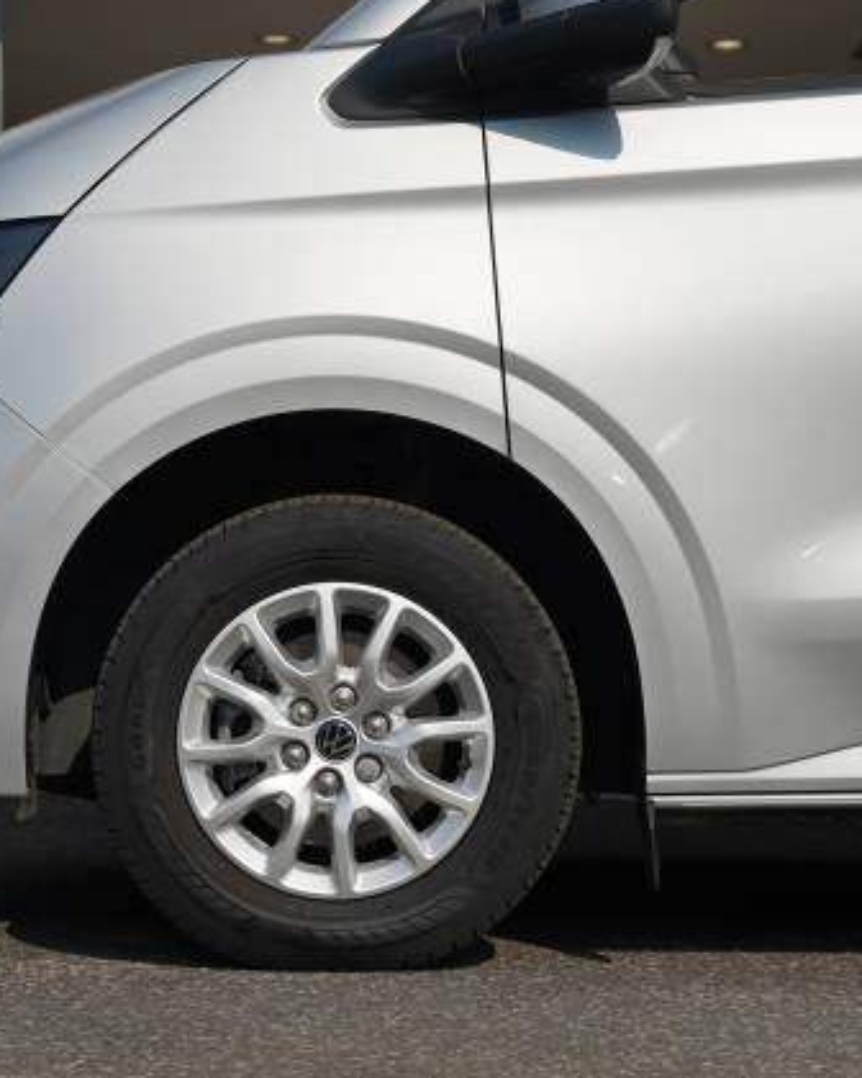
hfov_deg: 16.9
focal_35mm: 91
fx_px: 2902
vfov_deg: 21.0
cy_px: 534
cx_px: 354
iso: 100
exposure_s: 1/640
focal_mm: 63.7
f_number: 4.5
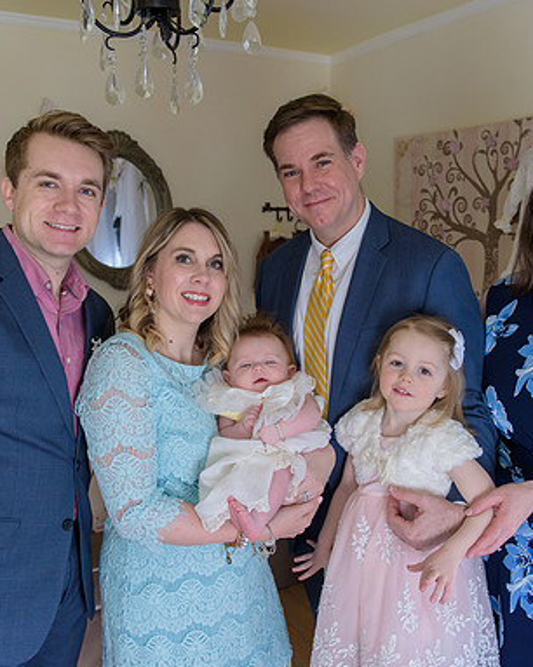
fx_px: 730
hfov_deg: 40.1
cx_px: 291
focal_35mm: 37
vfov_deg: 49.1
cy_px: 335
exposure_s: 1/125
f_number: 3.2
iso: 1600
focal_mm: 26
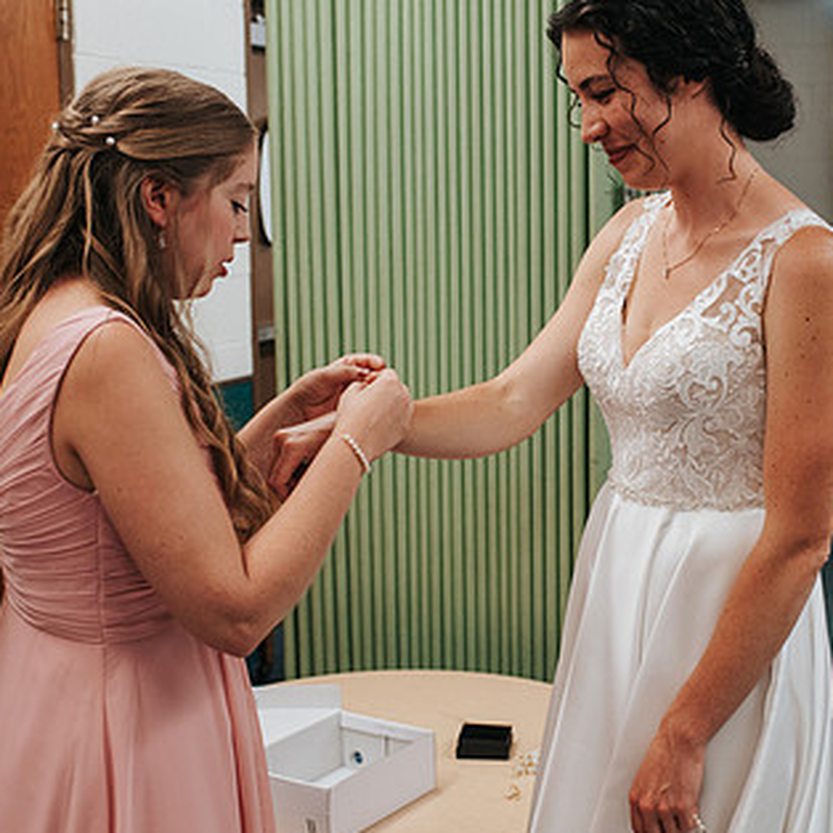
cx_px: 498
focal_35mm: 56
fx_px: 1525
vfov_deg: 30.6
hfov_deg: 30.5
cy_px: 428
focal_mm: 35
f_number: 3.2
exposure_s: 1/125
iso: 800
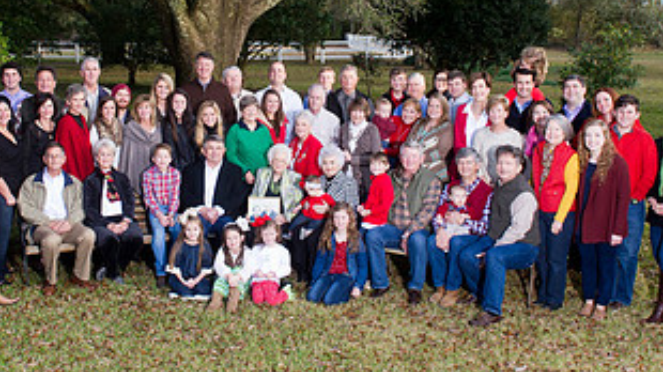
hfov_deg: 43.4
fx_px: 826
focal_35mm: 47
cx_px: 244
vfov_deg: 25.2
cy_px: 109
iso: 1000
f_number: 8
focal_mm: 24
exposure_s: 1/250
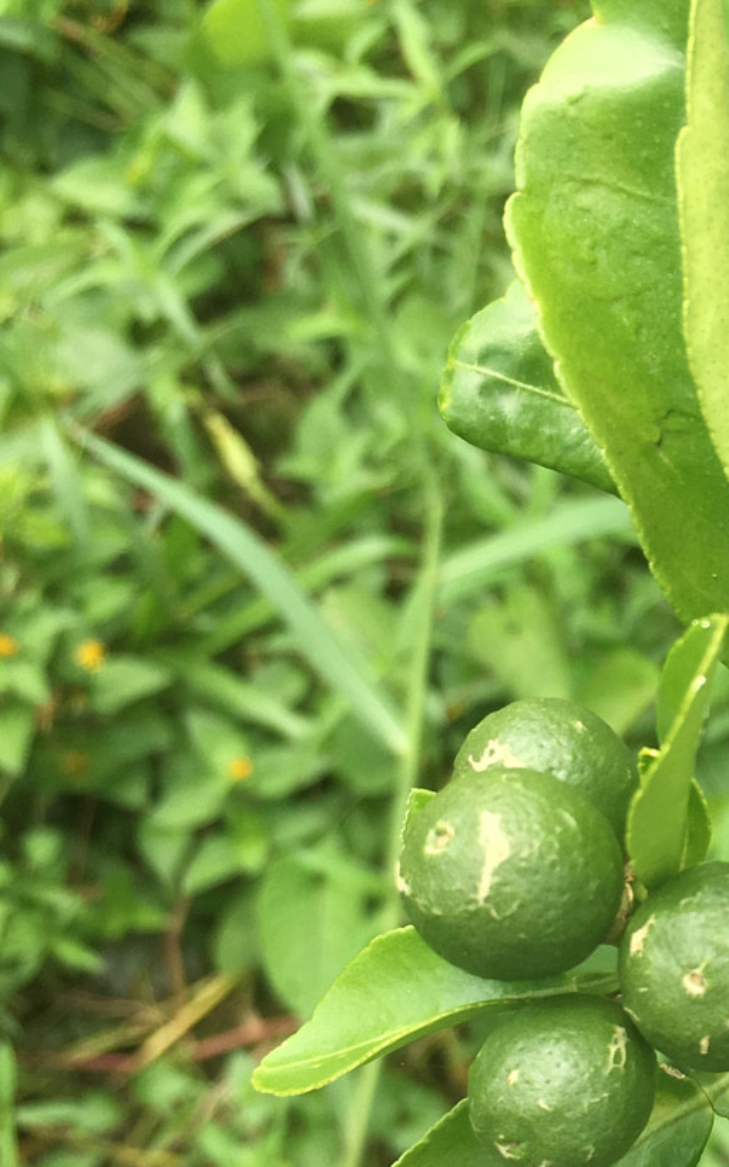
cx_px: 712
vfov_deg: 33.6
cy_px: 808
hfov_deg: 21.0
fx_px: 1909
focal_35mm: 60
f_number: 2.2
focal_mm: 4.15
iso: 25
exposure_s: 1/545
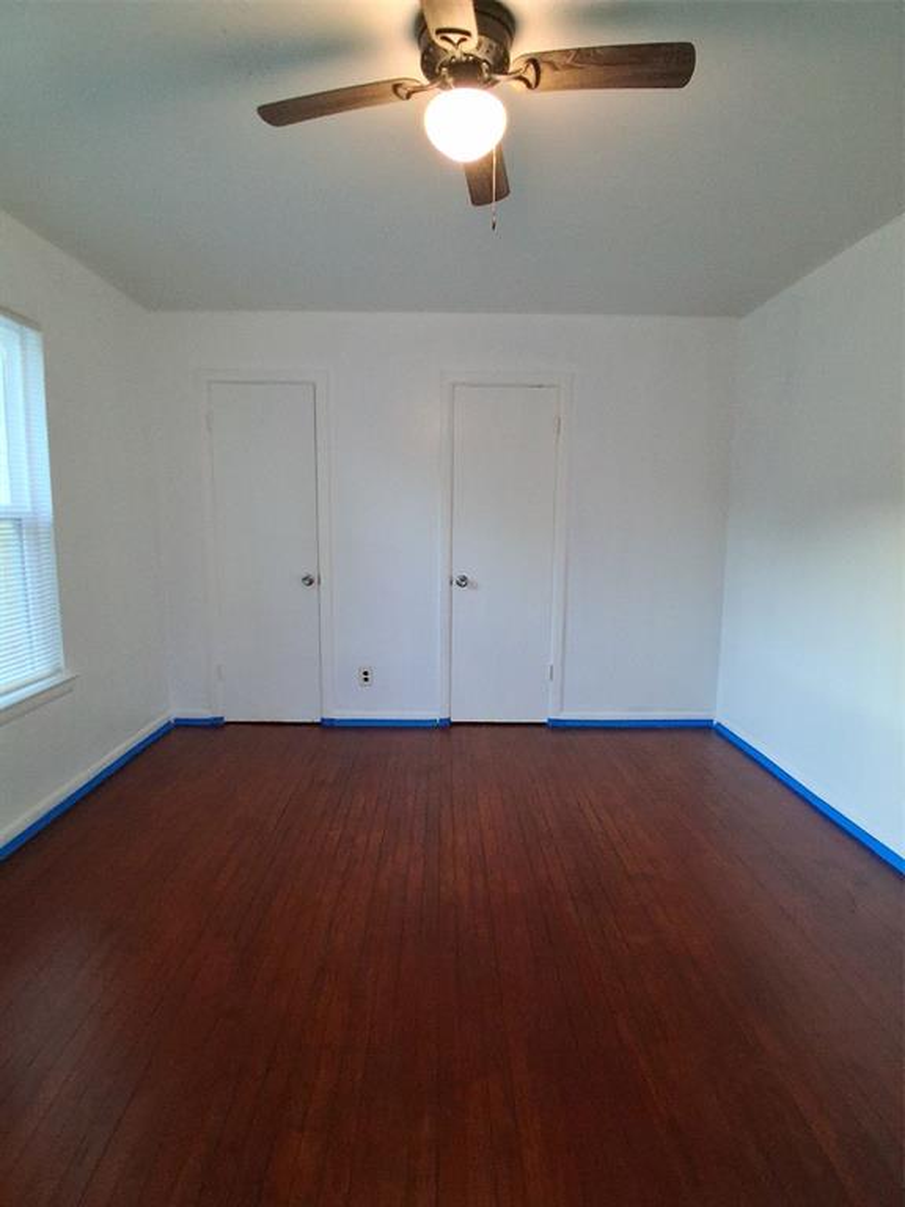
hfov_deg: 74.7
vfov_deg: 91.0
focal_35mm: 17
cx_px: 452
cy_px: 604
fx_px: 593
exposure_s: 1/40
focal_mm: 1.4
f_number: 2.2
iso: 250
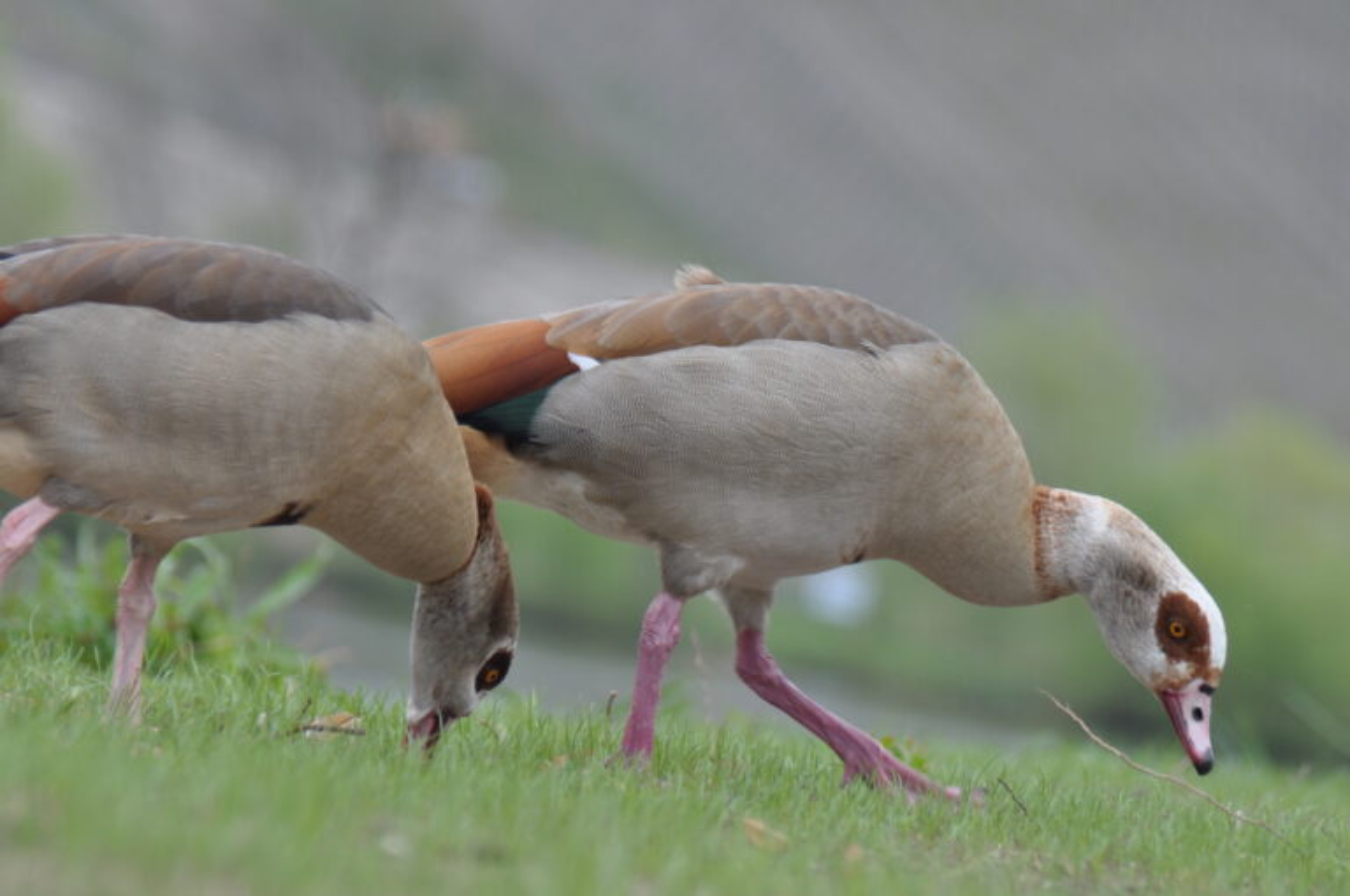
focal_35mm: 360
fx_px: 13483
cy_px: 448
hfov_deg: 5.7
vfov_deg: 3.8
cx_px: 675
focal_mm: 240
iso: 200
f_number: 6.3
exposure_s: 1/160
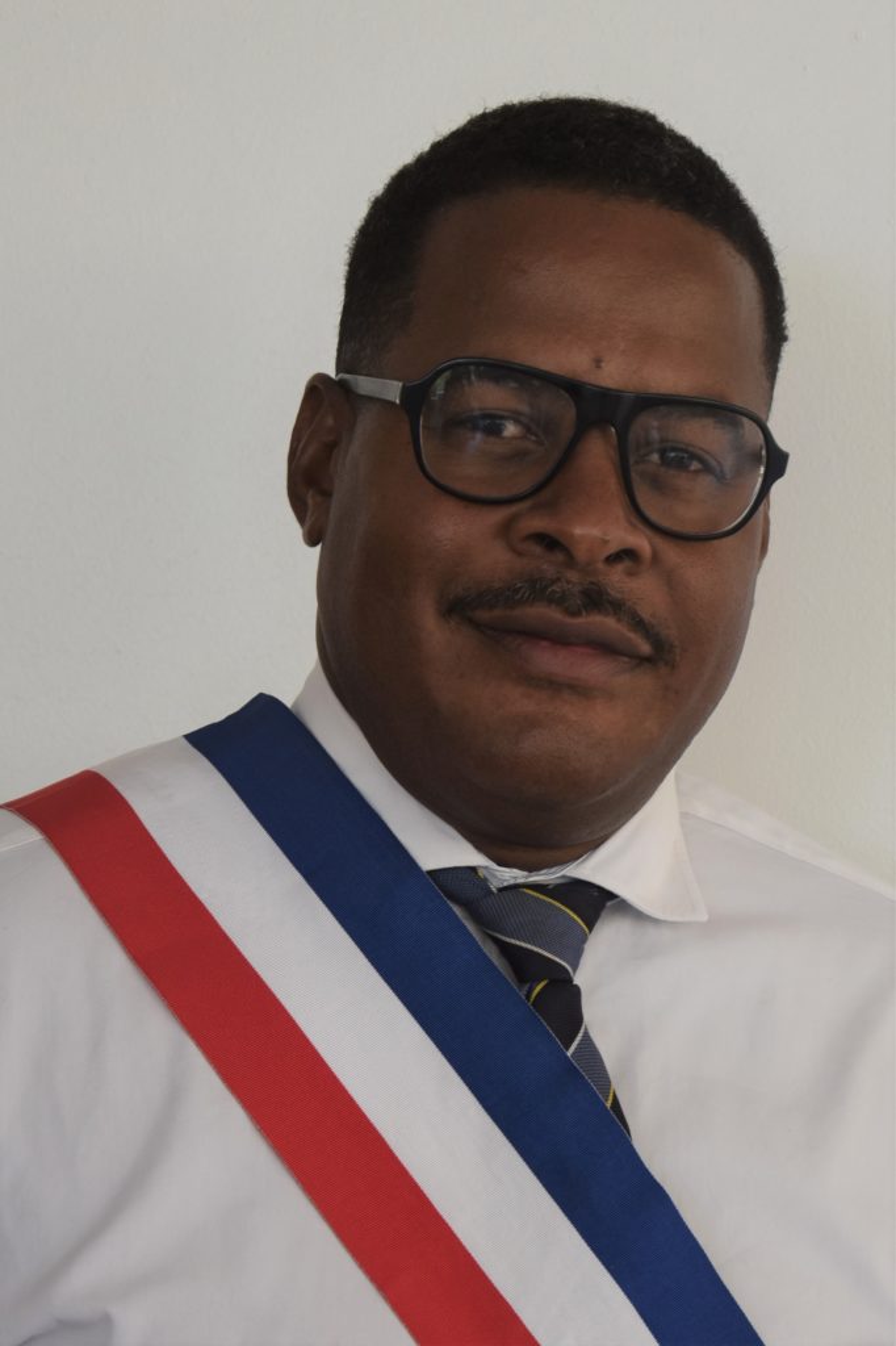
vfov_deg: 28.1
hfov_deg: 18.9
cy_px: 673
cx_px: 448
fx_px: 2690
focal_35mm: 72
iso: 400
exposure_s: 1/100
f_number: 5
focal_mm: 48
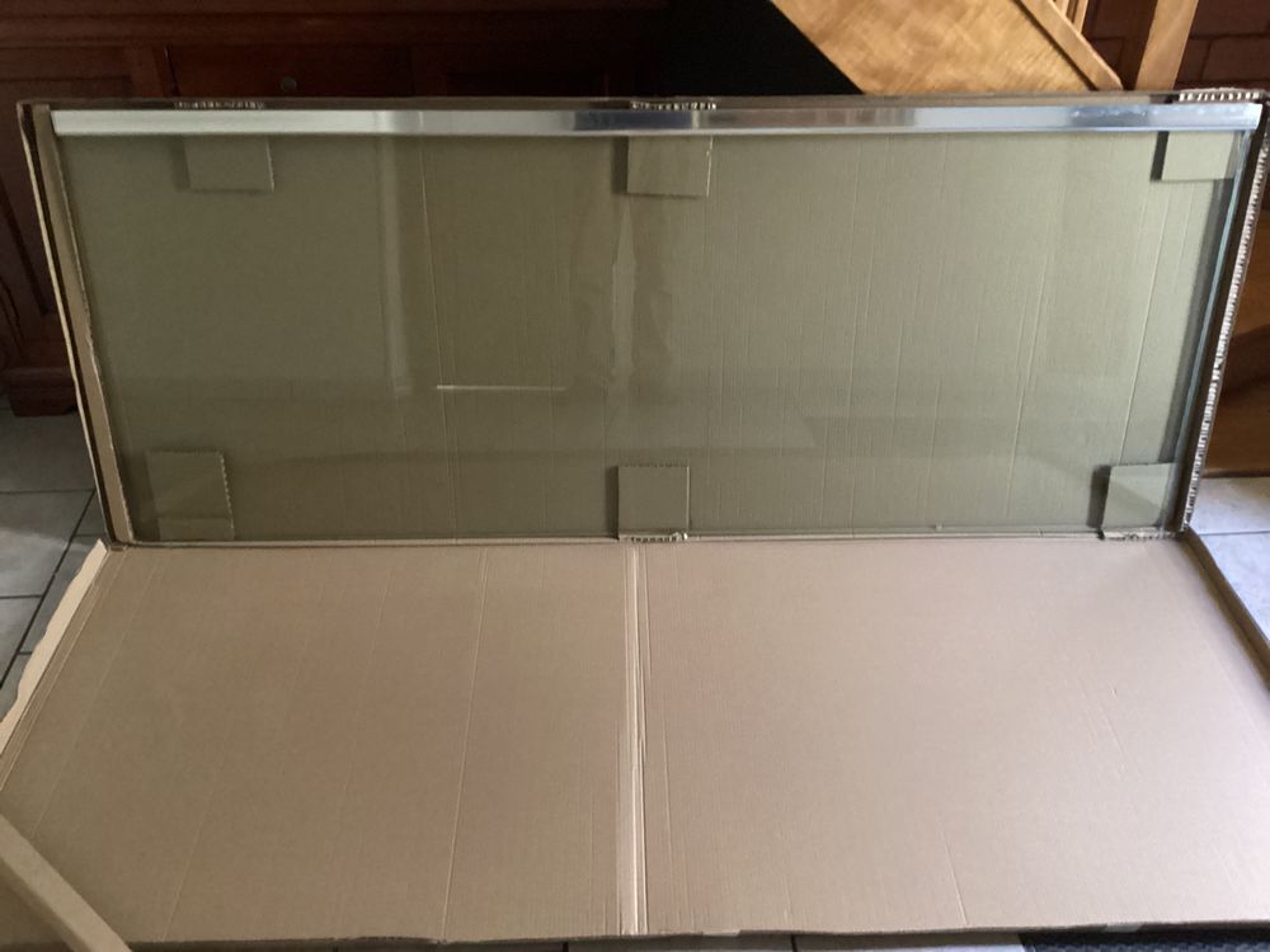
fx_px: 1137
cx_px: 635
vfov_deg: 45.4
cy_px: 476
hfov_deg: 58.4
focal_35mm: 31
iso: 640
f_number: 2.4
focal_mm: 3.3
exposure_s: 1/20
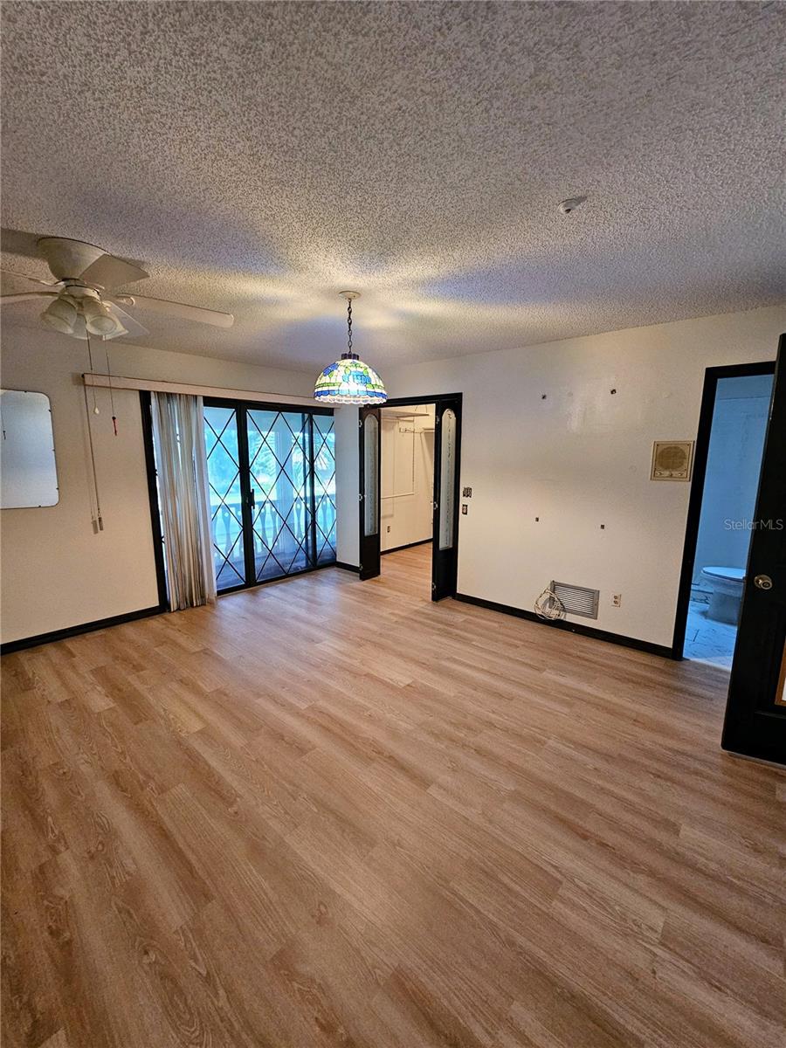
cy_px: 524
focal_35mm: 13
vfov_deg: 106.2
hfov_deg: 89.9
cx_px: 393
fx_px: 394
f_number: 2.2
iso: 400
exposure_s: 1/30
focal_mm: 2.2
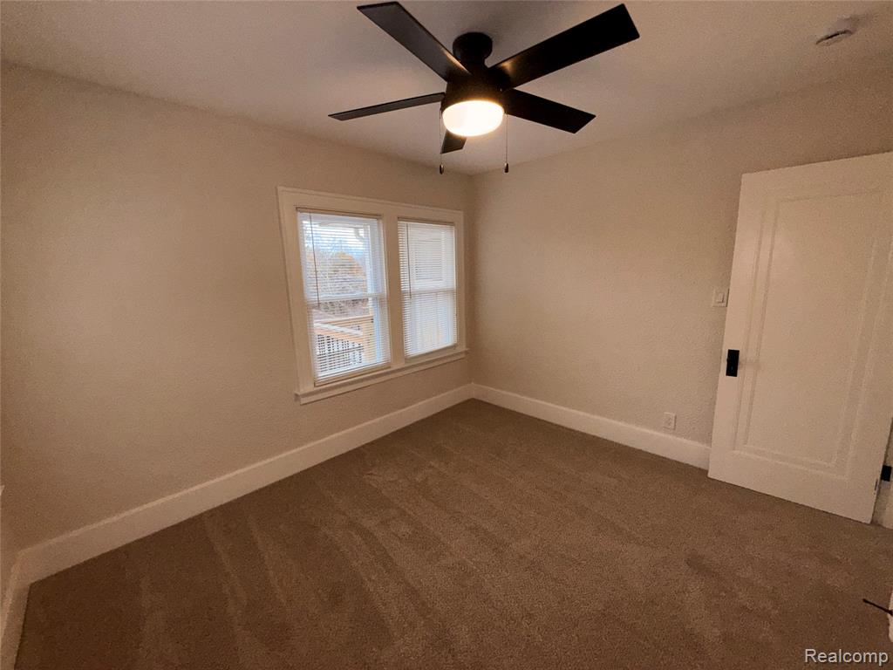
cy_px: 335
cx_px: 446
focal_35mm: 14
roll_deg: +2.1
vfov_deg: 85.7
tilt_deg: -9.4
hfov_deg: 102.1
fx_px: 361
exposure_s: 1/122
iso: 80
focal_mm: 2.22
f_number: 2.2
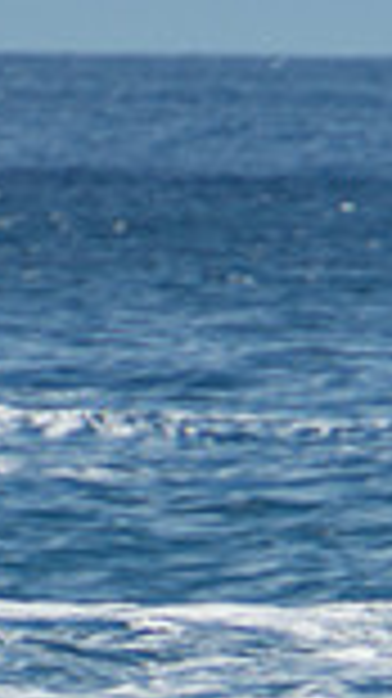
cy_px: 867
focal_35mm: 2346
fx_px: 43422
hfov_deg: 0.5
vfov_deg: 0.9
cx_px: 338
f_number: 5.6
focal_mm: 400
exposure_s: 1/1250
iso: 110
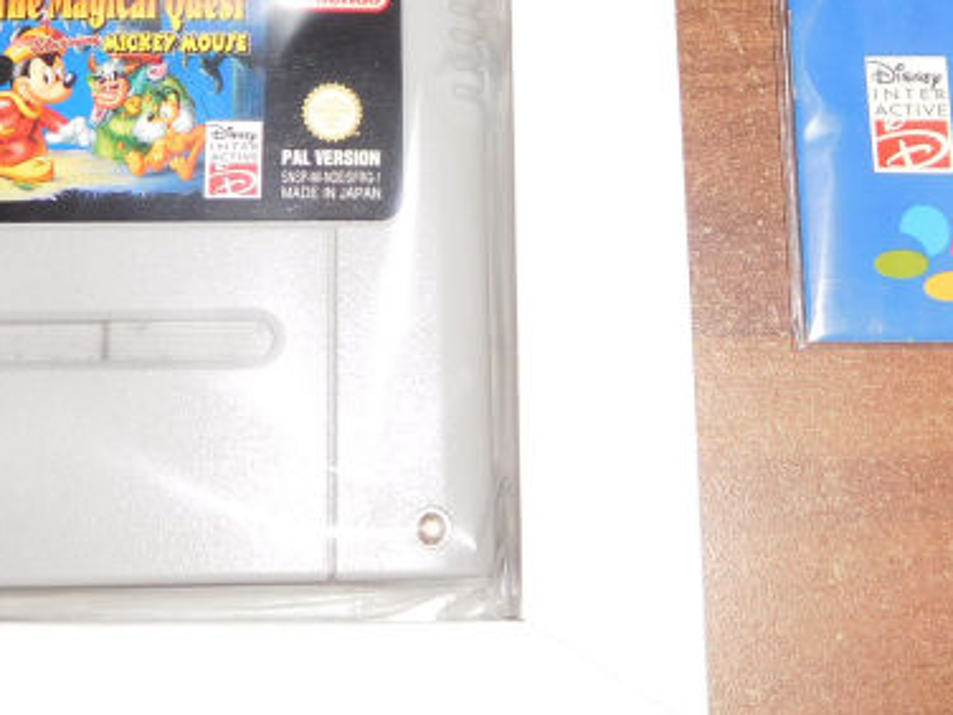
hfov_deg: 28.6
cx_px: 456
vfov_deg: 20.3
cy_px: -132
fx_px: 1872
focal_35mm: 68
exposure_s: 1/30
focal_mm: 4.5
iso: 200
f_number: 3.4
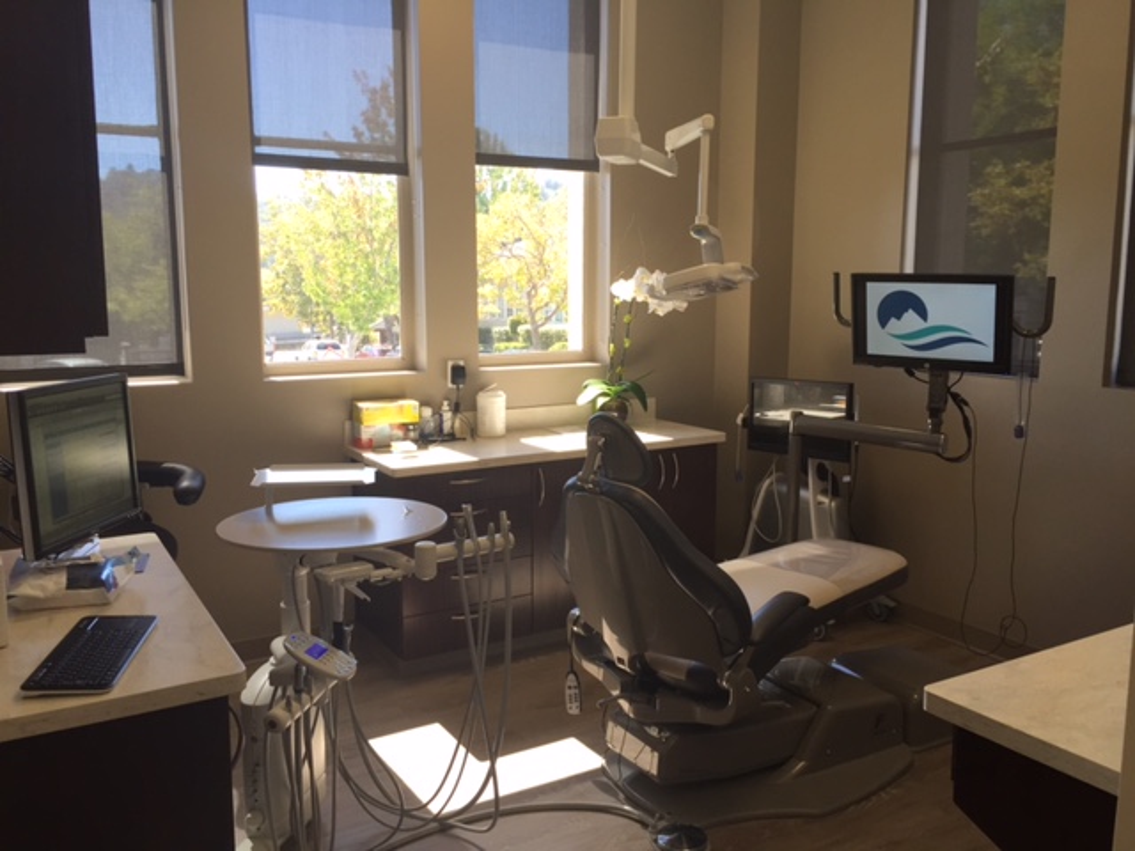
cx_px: 568
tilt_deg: -8.2
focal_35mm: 29
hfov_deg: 61.7
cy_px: 426
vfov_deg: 48.2
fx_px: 951
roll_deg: -0.7
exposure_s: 1/120
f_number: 2.2
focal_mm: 4.15
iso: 40
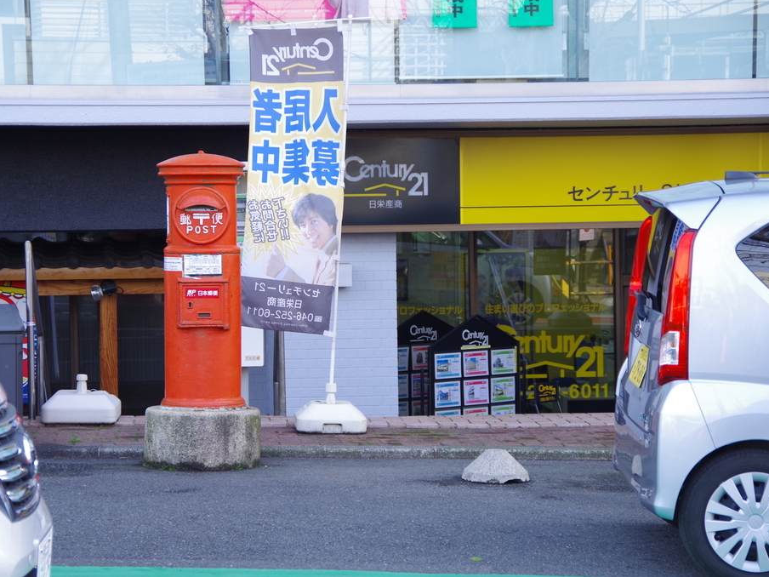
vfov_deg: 15.1
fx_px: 2177
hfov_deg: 20.0
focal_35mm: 98
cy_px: 287
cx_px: 366
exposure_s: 1/125
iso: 200
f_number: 4.5
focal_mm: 60
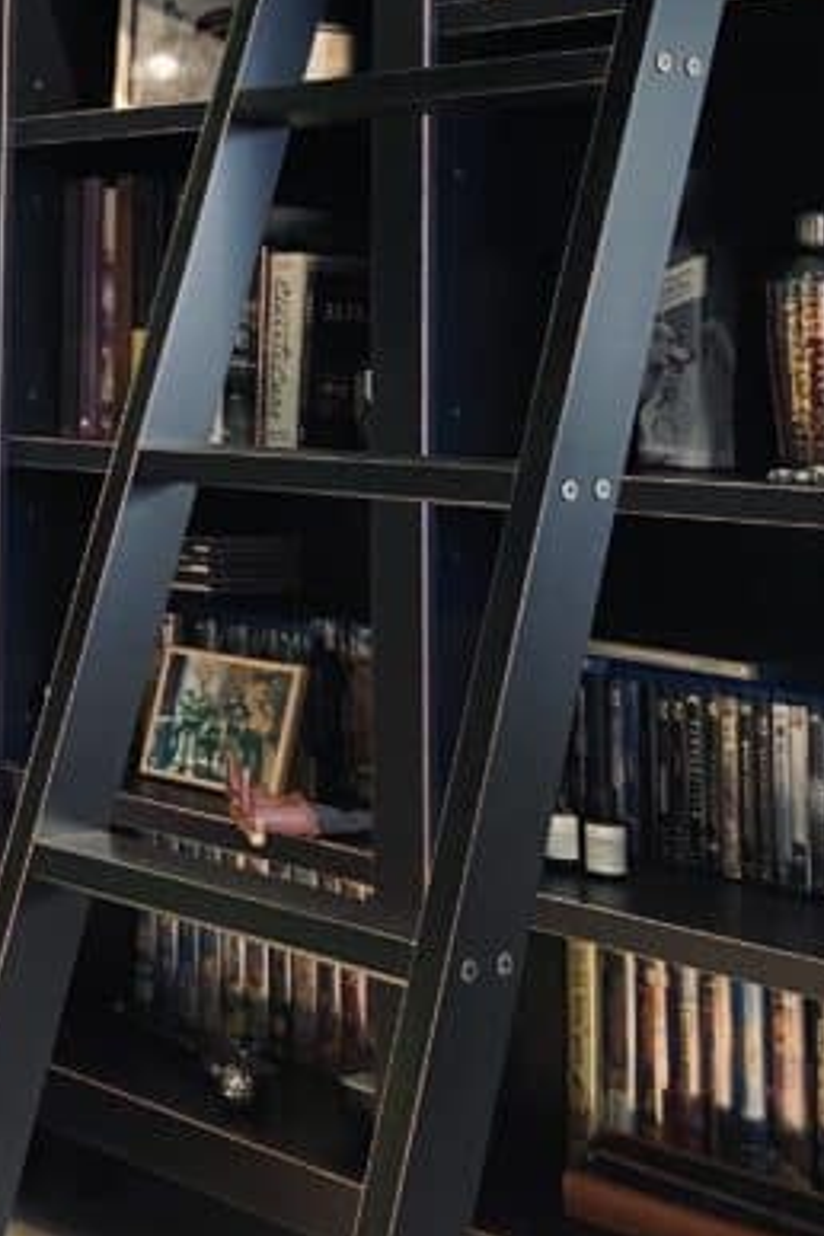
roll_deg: -2.2
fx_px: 2334
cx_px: -240
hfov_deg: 18.6
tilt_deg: +5.7
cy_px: 190
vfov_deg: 28.8
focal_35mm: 68
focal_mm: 4.25
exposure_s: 1/60
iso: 500
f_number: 1.8
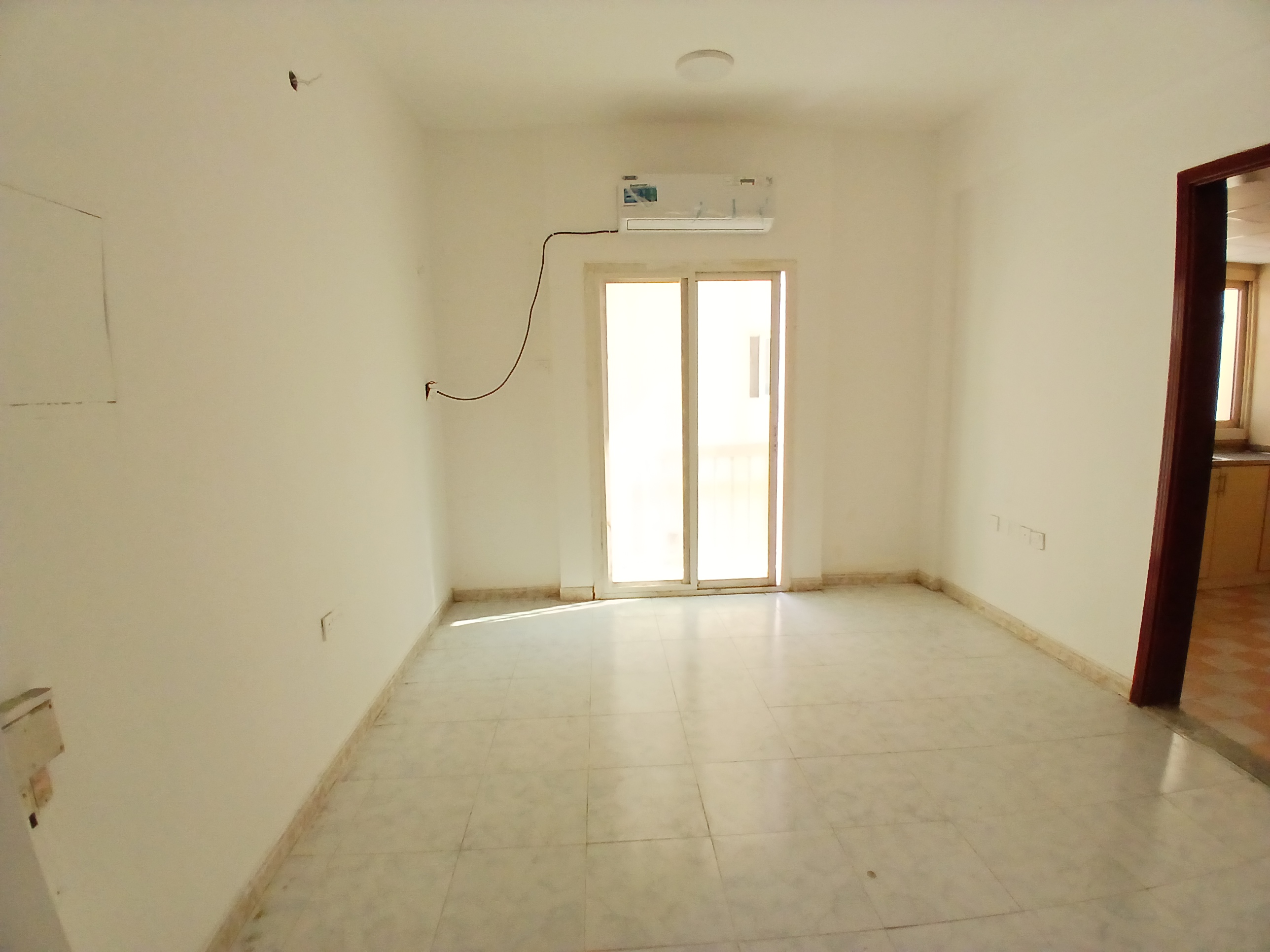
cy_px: 476
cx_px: 635
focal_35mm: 17
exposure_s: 1/33.3
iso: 160
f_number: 2.2
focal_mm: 1.4
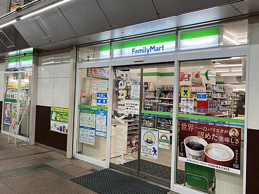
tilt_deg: +1.3
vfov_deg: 44.2
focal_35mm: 32
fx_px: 239
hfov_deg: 56.8
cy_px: 95
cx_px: 129
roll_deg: -2.6
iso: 64
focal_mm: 3.99
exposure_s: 1/100
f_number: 1.8
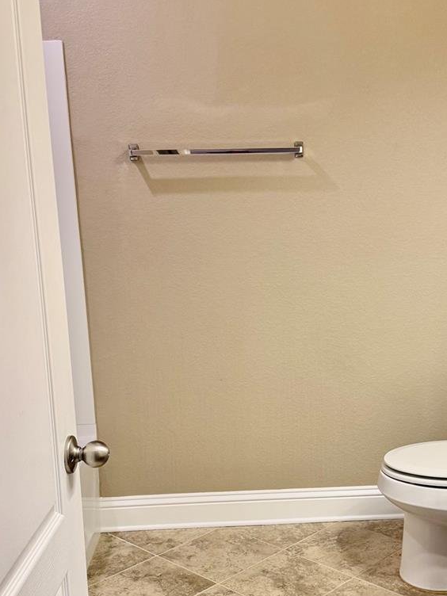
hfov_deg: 29.5
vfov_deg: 38.7
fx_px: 844
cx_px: 289
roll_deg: +2.0
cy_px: 366
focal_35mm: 49
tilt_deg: -10.9
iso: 200
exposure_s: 1/120
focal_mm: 6.76
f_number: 1.78
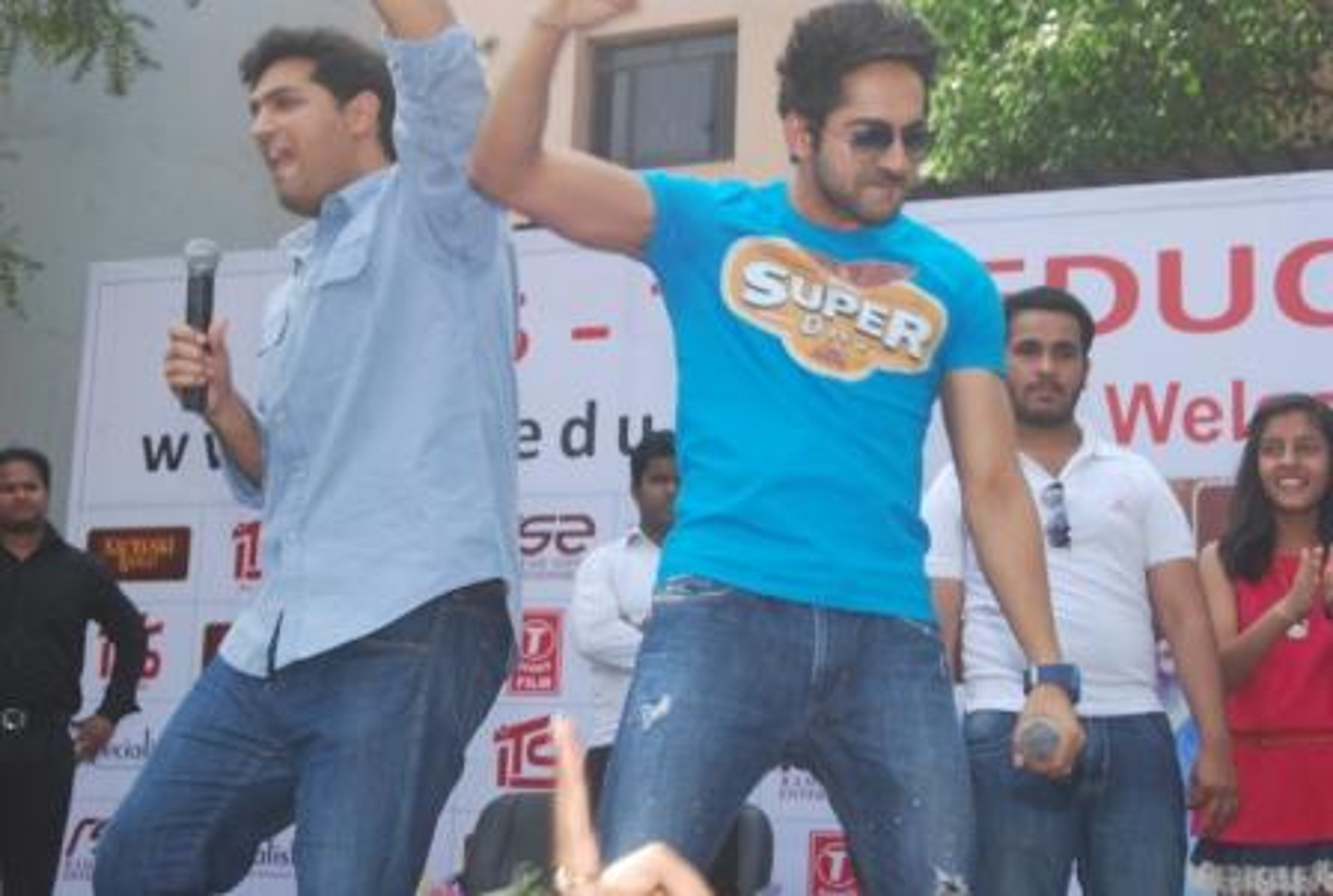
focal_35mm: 57
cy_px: 448
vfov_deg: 23.9
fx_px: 2116
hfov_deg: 35.0
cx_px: 666
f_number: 10
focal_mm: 38
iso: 400
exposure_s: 1/125
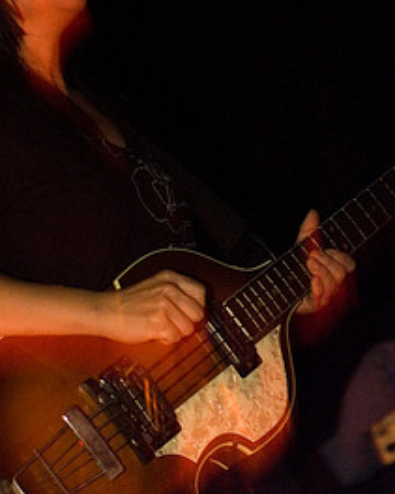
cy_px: 225
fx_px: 2032
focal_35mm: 139
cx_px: 126
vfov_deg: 13.9
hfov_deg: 11.1
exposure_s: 1/50
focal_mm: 58
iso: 800
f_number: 2.8
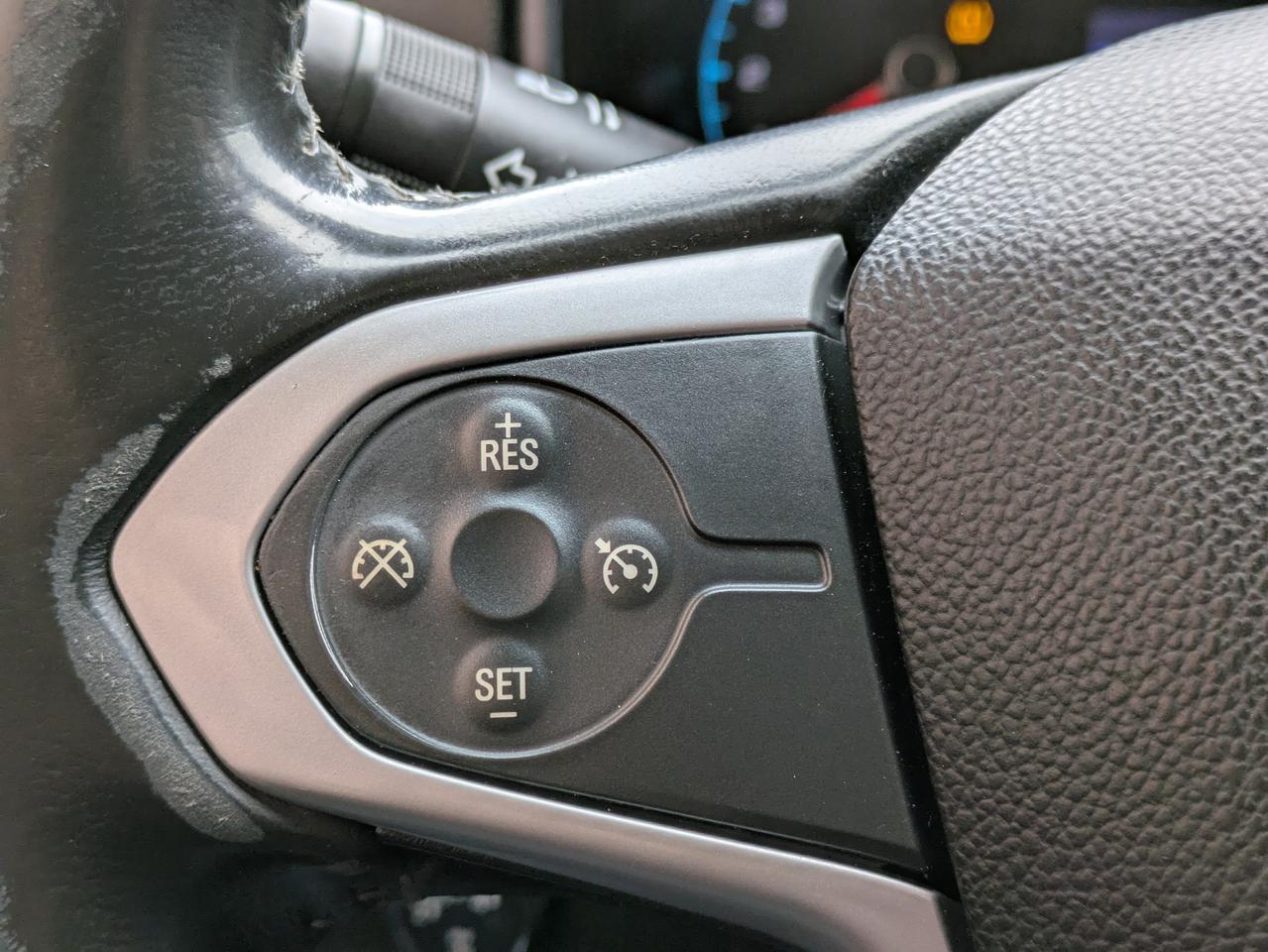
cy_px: 476
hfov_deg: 37.5
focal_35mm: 51
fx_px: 1869
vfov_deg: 28.6
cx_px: 634
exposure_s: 1/120
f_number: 1.89
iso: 72
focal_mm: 5.43
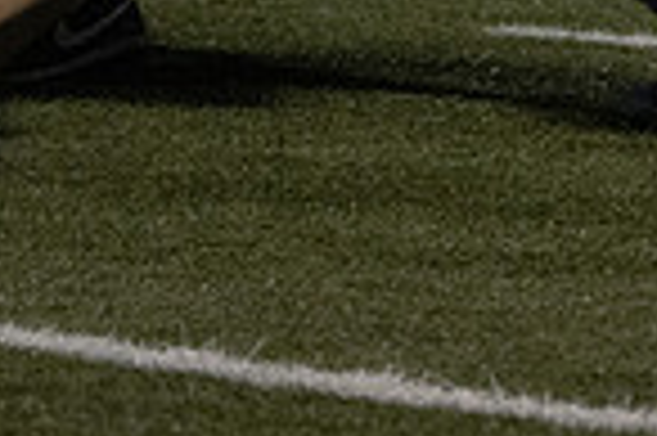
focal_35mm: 924
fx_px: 16844
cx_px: 968
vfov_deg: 1.5
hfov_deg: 2.2
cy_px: -407
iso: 12800
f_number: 5.6
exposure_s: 1/1000
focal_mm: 232
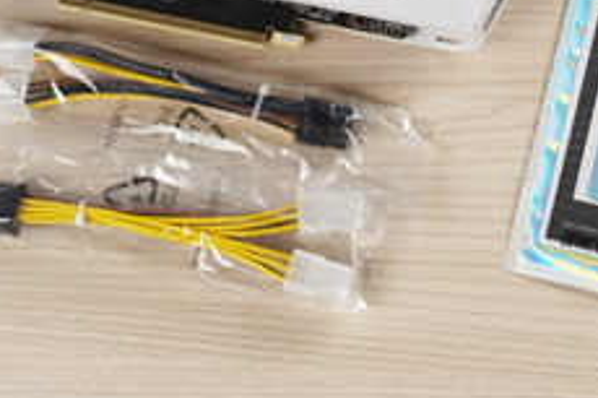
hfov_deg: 16.1
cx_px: 434
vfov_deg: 10.7
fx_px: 2109
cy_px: 17
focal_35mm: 127
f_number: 11
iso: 100
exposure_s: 1/160
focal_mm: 39
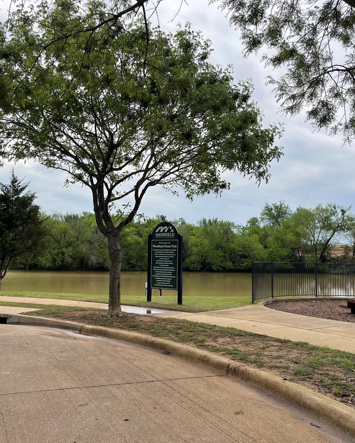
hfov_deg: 44.5
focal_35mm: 33
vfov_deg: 54.2
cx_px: 165
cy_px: 224
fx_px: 433
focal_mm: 5.1
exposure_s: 1/2857
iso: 32
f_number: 1.6
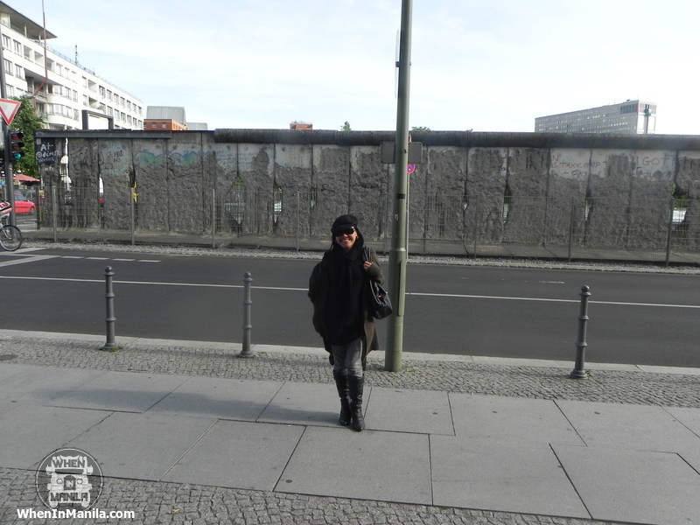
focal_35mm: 26
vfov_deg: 53.1
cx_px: 350
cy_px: 262
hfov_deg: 67.3
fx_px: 526
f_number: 6.3
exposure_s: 1/254
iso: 160
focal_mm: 4.6
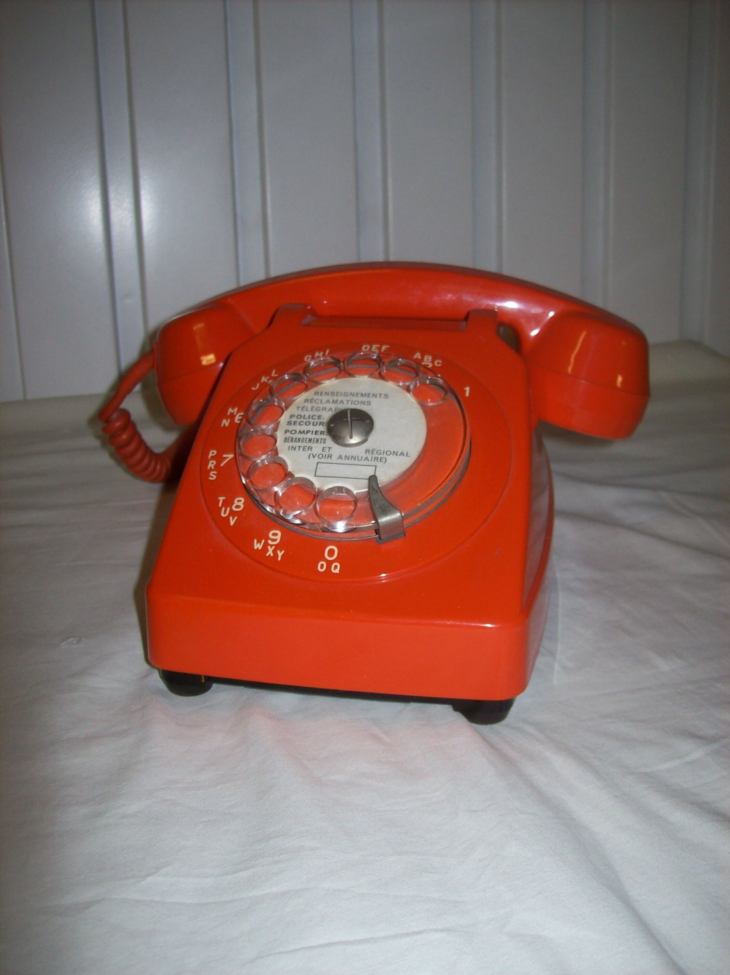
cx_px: 365
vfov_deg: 51.4
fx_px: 1013
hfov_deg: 39.6
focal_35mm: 36
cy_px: 488
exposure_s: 1/64
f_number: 2.7
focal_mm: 6
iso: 80
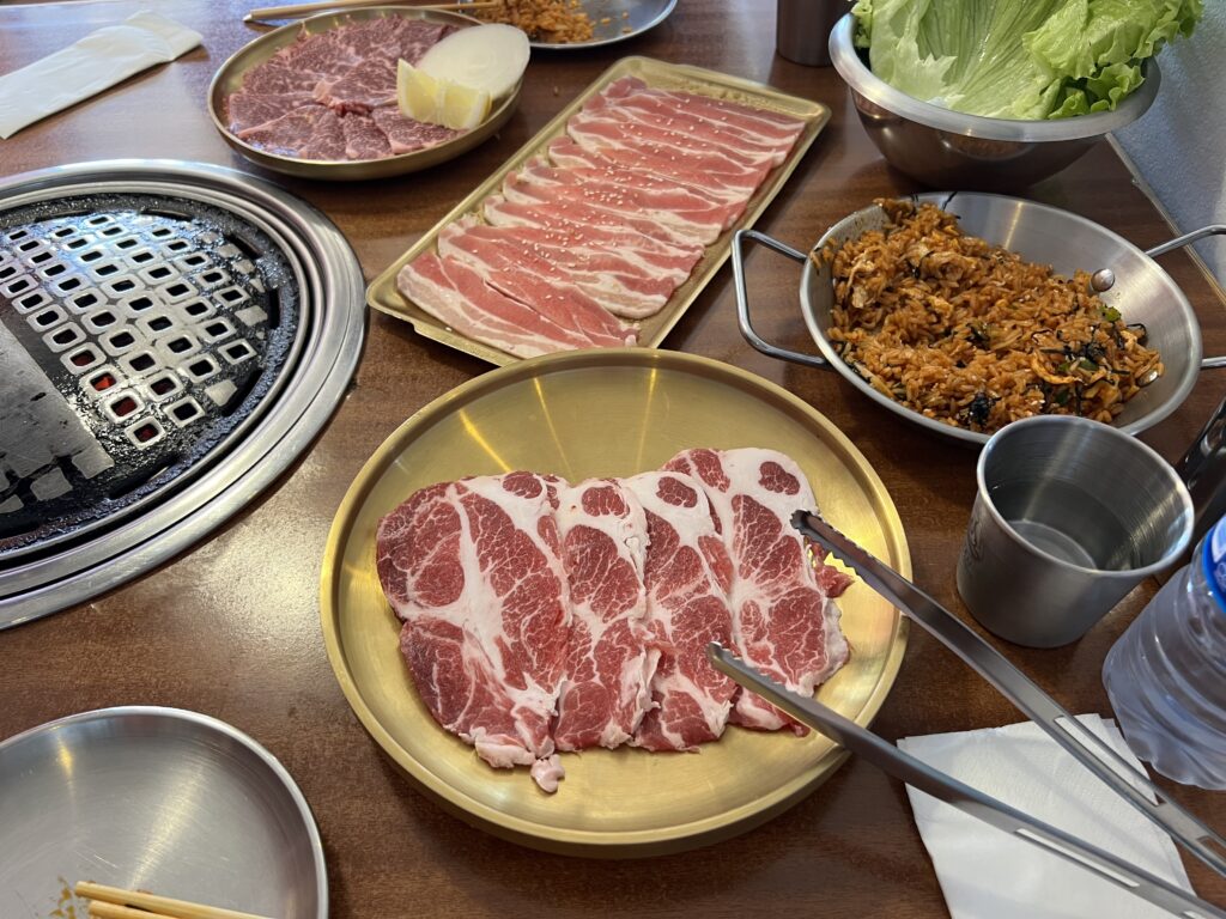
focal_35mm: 26
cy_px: 460
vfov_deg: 53.1
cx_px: 613
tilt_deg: -49.3
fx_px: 921
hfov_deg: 67.3
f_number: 1.5
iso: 100
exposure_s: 1/50
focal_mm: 5.7
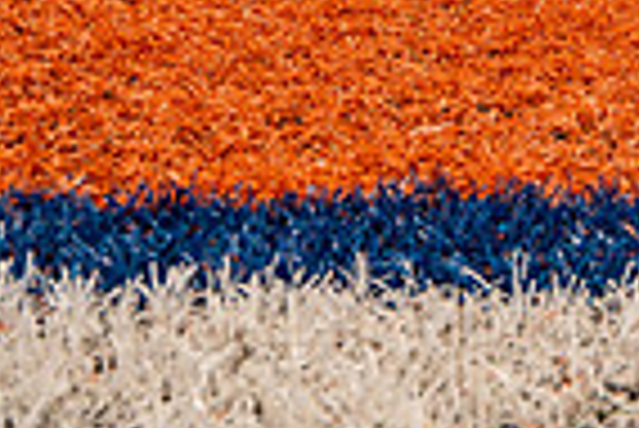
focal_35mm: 92
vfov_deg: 12.5
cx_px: 580
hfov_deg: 21.6
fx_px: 1635
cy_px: -509
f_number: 8
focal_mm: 29
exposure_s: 1/320
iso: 100
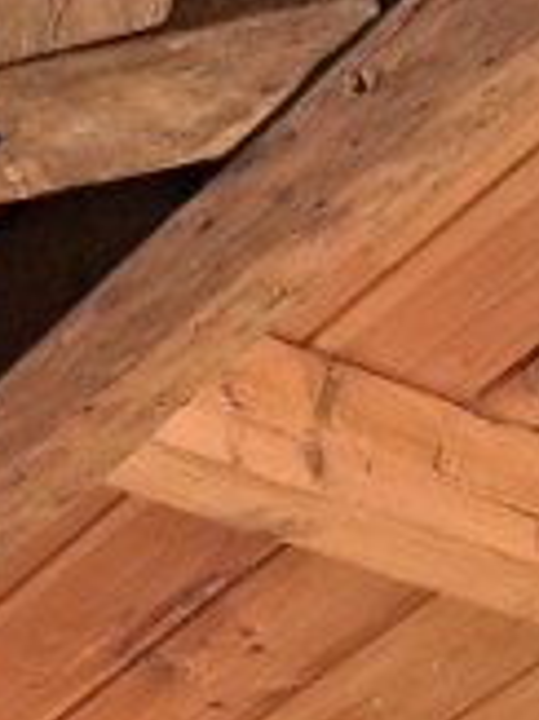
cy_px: 1263
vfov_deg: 12.1
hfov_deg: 9.6
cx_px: -203
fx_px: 3139
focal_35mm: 151
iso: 250
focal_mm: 5.23
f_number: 1.8
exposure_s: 1/50
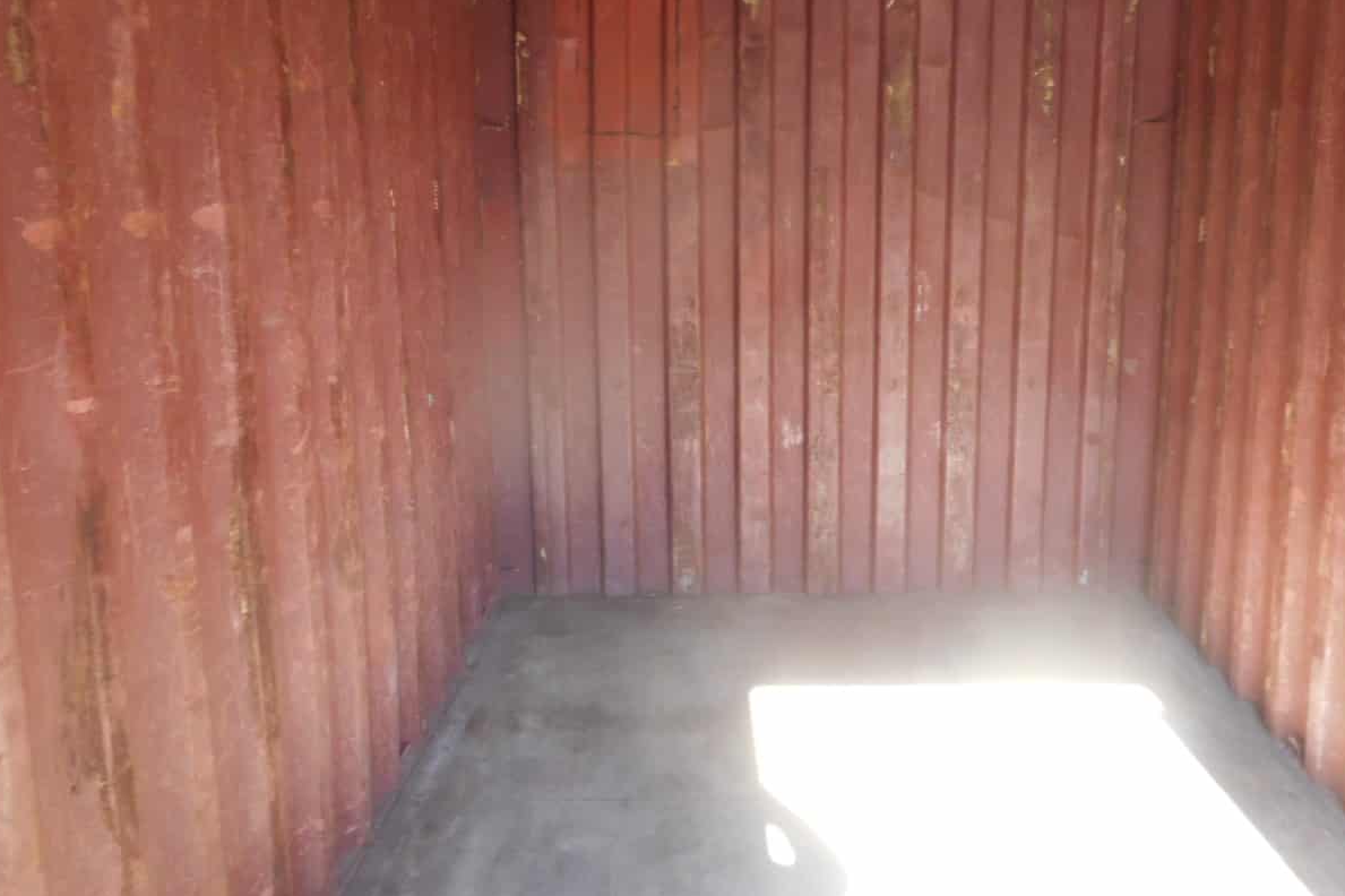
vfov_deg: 37.8
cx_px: 782
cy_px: 439
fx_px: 1307
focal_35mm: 35
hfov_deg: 54.2
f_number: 3.7
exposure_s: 1/30
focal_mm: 4.5
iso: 200
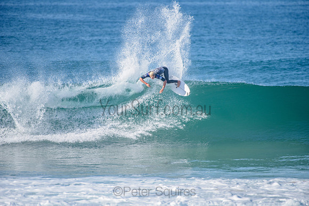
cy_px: 103
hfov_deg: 4.1
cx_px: 154
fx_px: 4292
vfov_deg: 2.8
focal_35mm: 500
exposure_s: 1/1600
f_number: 5.6
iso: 200
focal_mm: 500
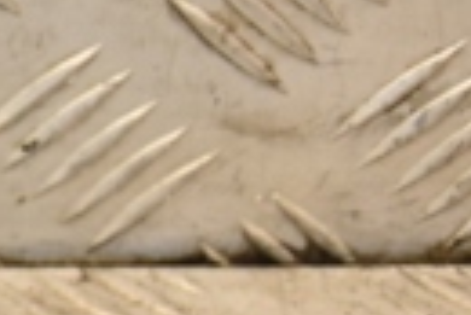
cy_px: 217
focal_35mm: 458
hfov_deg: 4.4
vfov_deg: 3.0
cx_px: -659
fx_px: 5999
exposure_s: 1/125
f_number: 5.3
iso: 800
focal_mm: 62
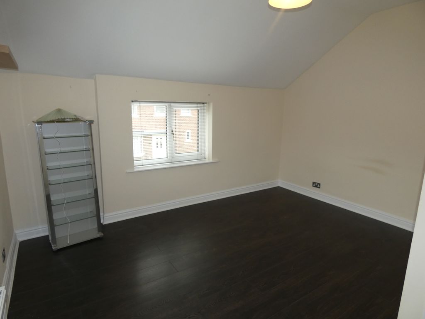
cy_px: 160
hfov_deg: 81.7
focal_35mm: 20
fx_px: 246
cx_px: 212
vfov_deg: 66.0
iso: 160
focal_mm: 3.6
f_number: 2.8
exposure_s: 1/60
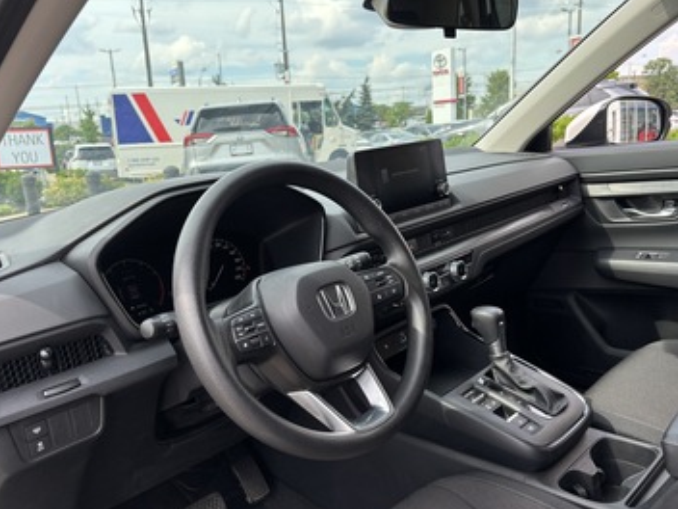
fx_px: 607
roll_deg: +2.8
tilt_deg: -13.7
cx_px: 316
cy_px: 271
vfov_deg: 45.4
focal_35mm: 31
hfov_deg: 58.3
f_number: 1.6
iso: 50
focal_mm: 5.96
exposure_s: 1/618
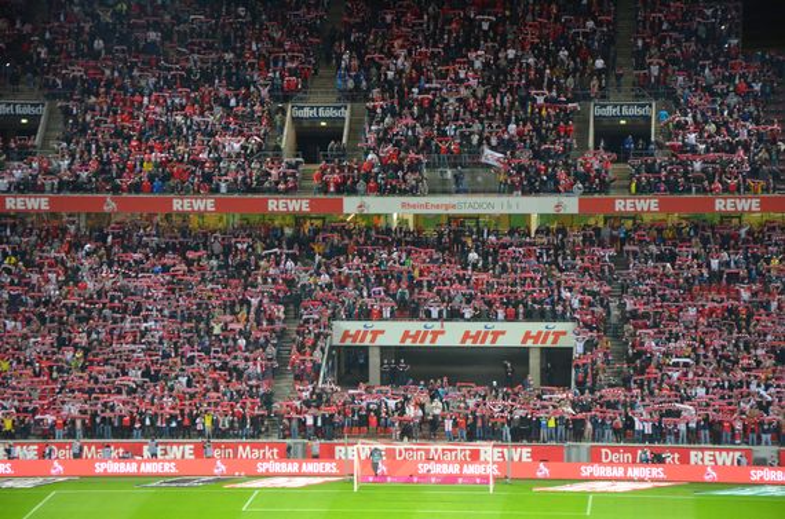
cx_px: 392
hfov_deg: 15.2
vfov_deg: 10.1
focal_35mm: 135
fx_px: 2936
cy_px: 260
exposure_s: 1/125
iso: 2500
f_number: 5.6
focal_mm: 90
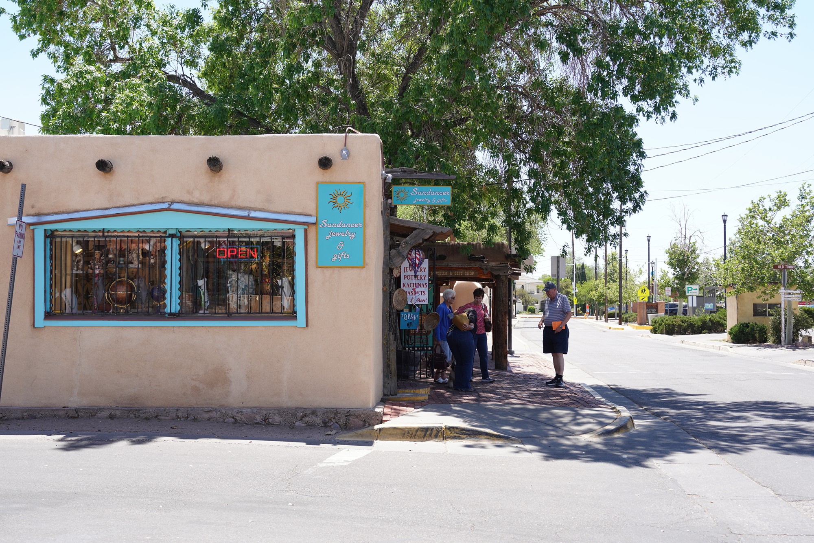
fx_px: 995
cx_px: 407
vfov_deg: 30.5
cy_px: 272
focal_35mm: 44
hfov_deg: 44.5
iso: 100
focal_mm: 44
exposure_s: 1/160
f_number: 6.3
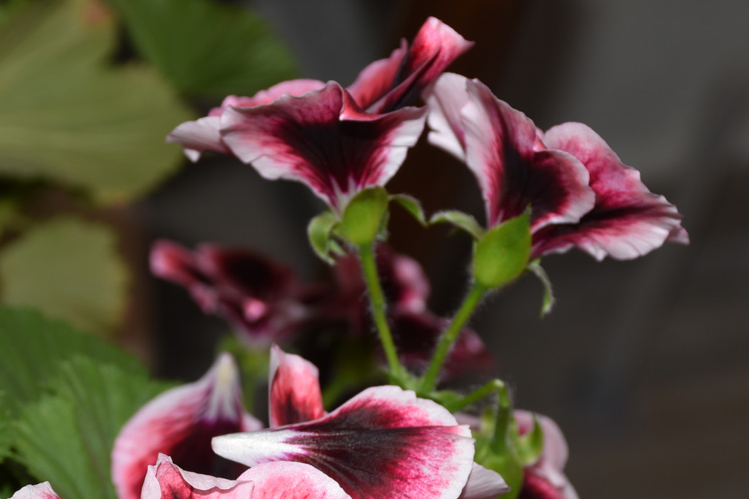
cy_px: 433
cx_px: 282
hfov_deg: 12.5
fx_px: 3411
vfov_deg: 8.3
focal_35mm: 164
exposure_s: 1/60
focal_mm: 56
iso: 100
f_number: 8
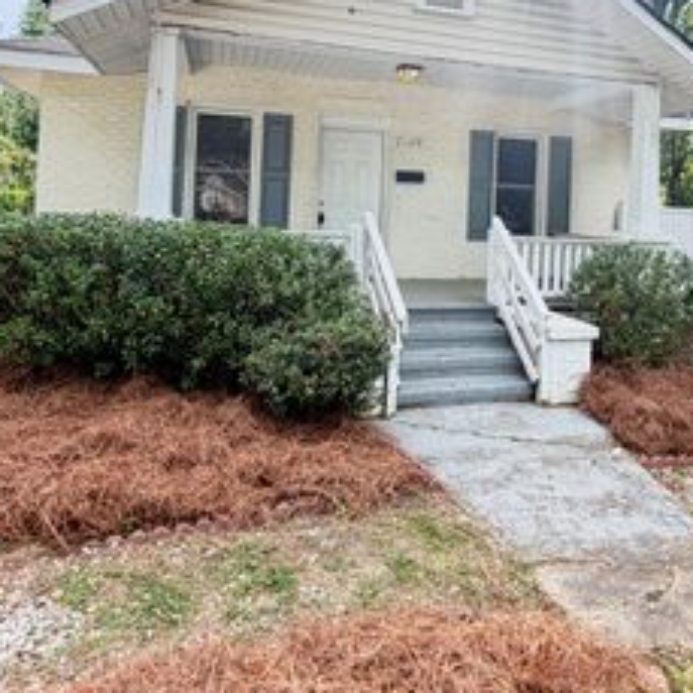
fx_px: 612
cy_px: 195
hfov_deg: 58.4
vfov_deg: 56.8
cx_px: 427
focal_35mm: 27
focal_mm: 2.22
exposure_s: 1/163
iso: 50
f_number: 2.2
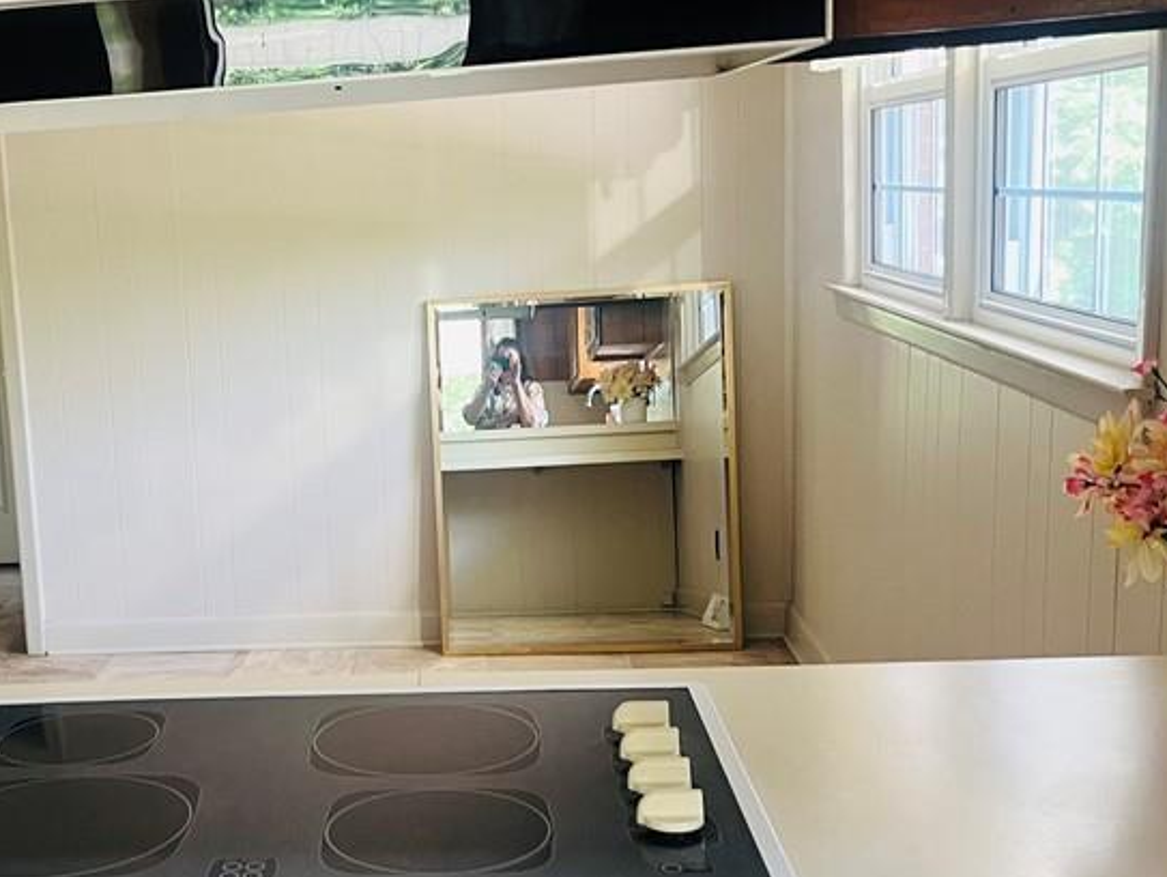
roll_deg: +4.2
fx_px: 1653
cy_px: 479
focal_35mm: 49
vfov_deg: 29.7
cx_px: 234
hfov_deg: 37.5
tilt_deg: -12.5
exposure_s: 1/75
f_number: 1.5
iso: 125
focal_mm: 5.7
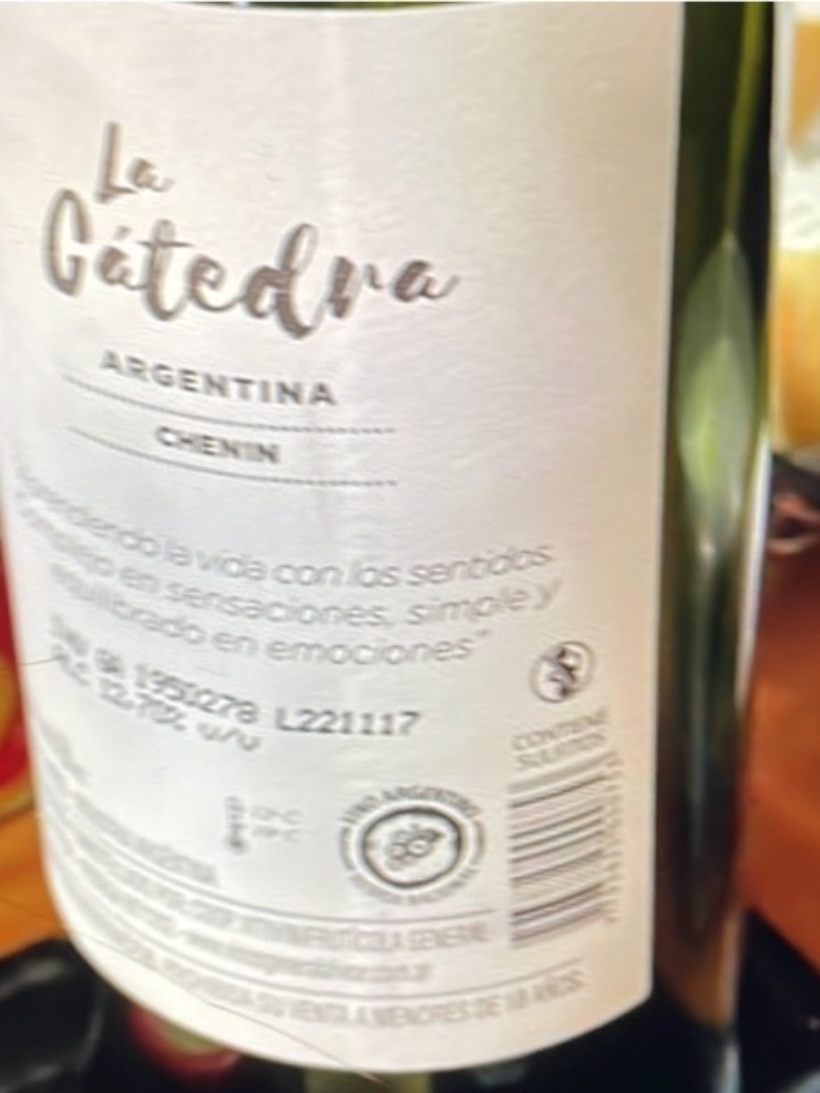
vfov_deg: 32.7
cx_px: 410
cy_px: 546
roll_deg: +1.4
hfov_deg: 24.8
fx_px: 1863
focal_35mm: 59
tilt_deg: +17.3
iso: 50
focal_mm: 4.2
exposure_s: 1/40
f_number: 1.6
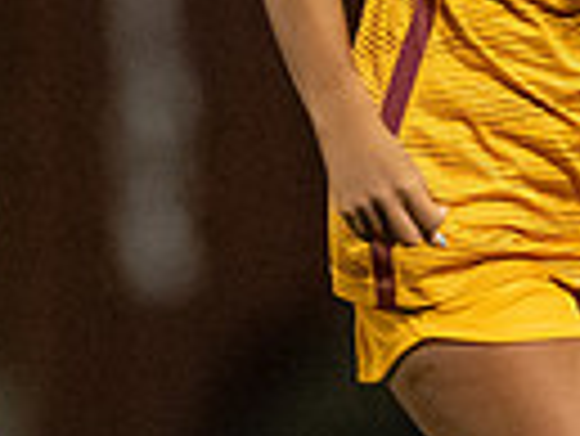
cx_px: 710
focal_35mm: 2130
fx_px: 35722
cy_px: 426
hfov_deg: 0.9
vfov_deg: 0.7
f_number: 2.8
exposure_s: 1/1000
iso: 16000
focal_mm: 300
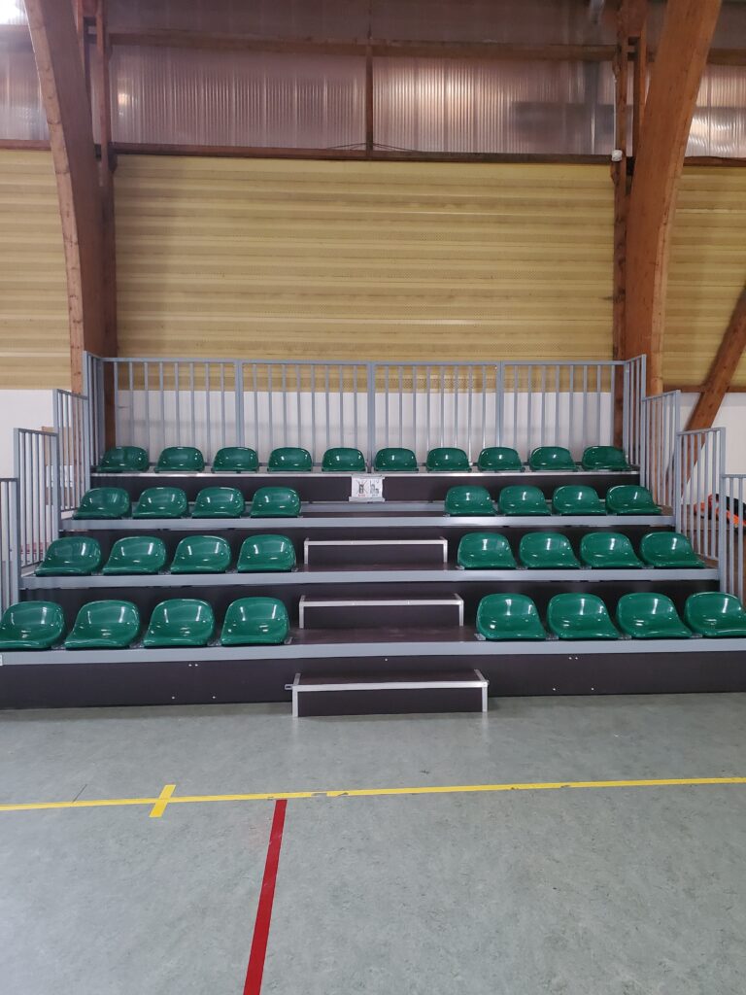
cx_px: 373
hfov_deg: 53.1
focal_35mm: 26
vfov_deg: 67.3
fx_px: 747
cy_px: 498
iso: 640
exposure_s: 1/20
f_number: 1.5
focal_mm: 4.3
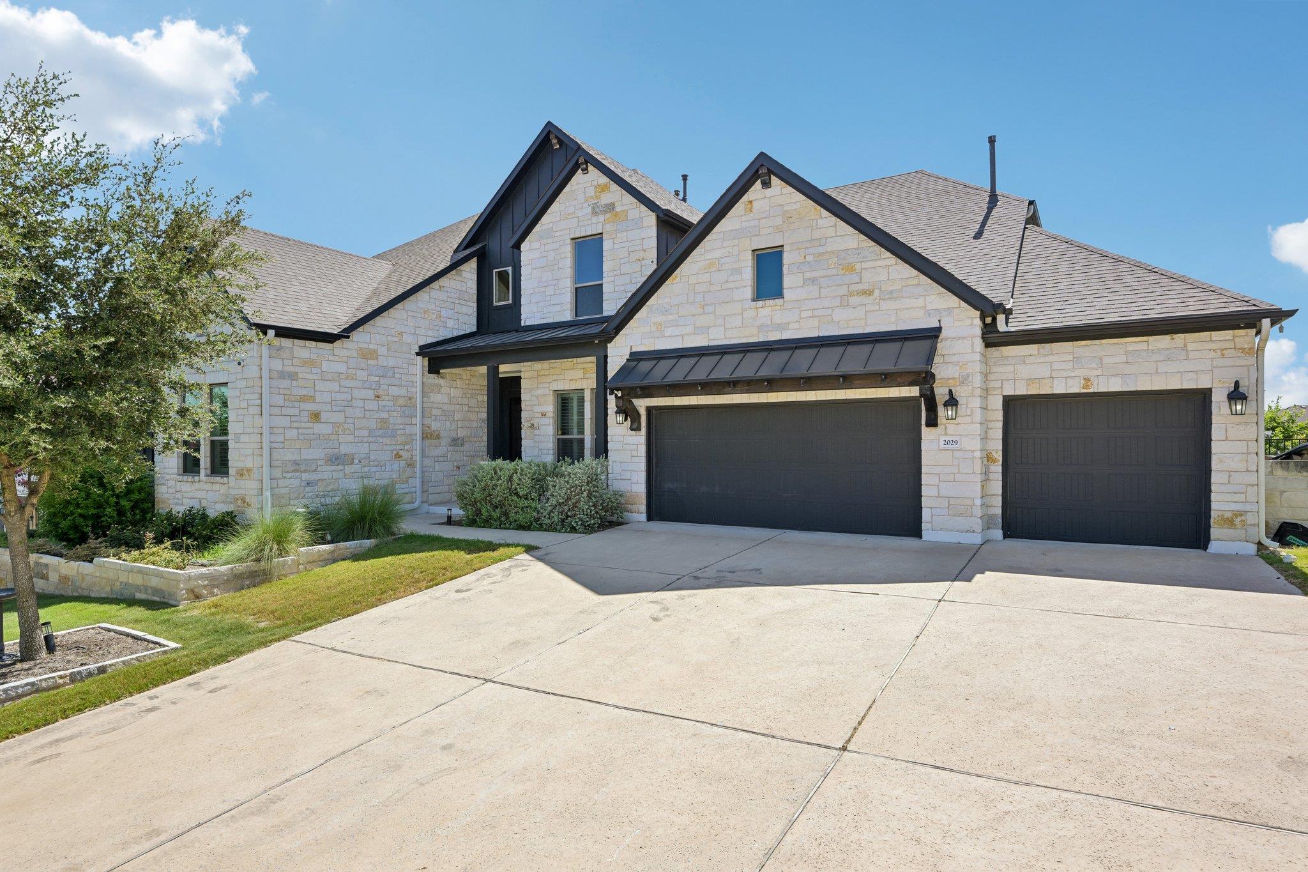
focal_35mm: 20
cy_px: 436
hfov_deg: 85.4
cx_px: 654
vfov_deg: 63.2
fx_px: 708
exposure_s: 1/350
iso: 100
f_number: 6.7
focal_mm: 19.5
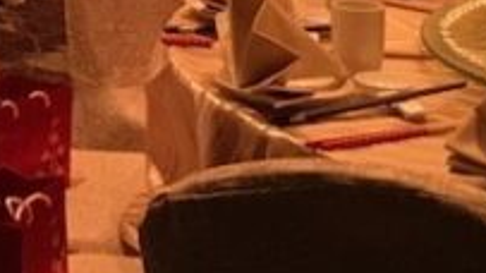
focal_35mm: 159
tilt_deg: +0.5
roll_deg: -0.2
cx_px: -247
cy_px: -448
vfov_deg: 7.1
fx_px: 2048
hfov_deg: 12.8
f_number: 2.2
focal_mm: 4.15
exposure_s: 1/33
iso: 160
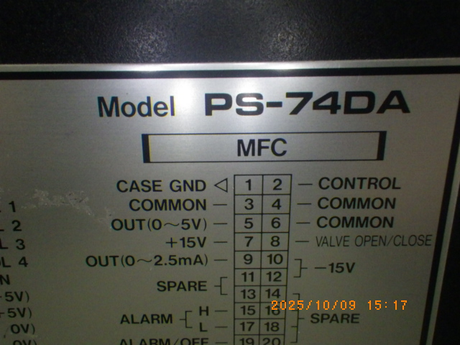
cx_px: 230
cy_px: 172
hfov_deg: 54.0
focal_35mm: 34
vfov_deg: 41.8
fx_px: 452
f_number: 3.8
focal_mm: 6.1
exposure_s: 1/30
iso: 1600
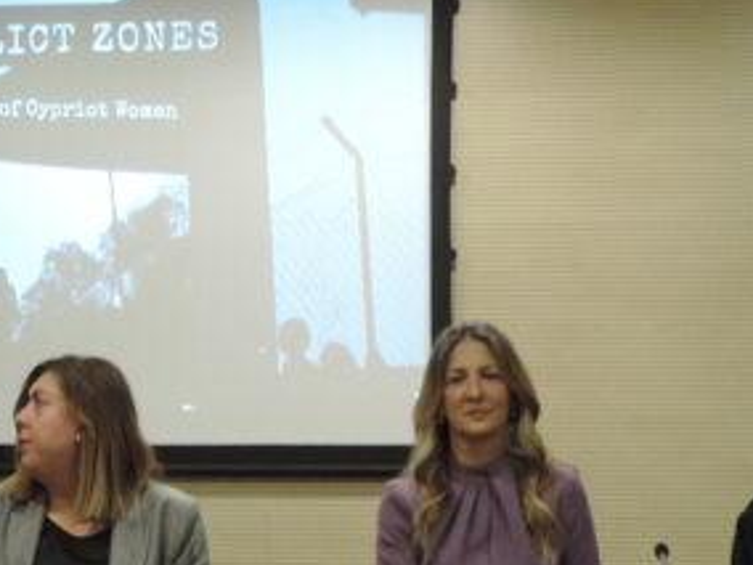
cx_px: 85
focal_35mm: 108
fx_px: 2349
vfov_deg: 13.6
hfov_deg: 17.9
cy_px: 491
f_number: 3.1
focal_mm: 5.3
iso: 320
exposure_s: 1/30
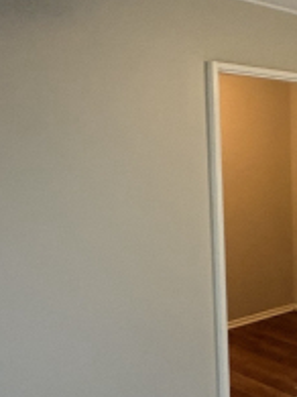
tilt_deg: -5.0
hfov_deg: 23.6
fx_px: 550
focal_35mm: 48
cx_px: 454
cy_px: 201
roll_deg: -1.3
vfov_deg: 39.7
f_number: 2.2
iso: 500
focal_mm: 2.22
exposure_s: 1/60
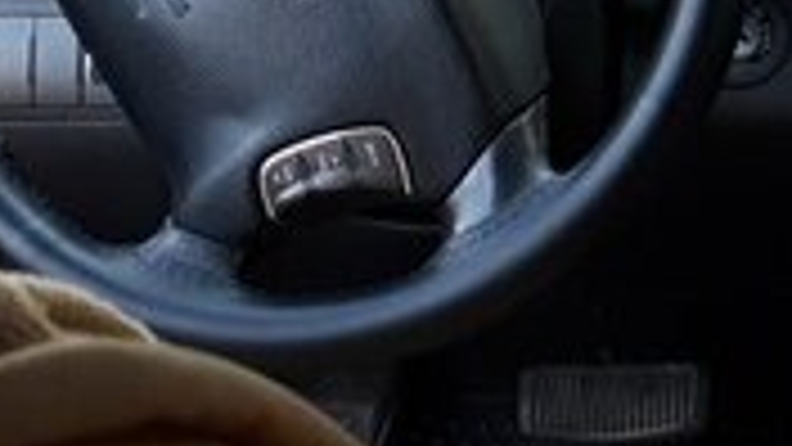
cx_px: 1174
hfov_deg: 17.5
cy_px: -128
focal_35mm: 110
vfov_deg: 10.8
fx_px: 2310
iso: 50
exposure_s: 1/33
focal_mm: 3.6
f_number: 1.9
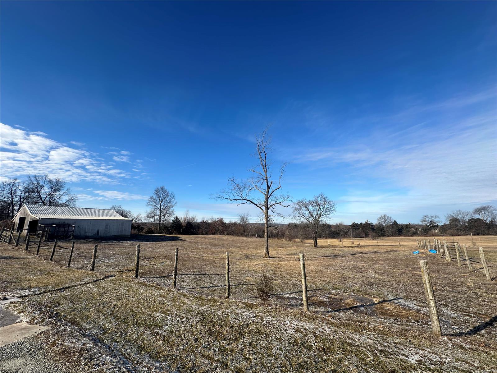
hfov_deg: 102.1
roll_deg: +0.1
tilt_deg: +11.2
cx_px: 248
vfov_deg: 85.7
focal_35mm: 14
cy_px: 186
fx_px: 201
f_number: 2.2
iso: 40
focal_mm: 2.22
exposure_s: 1/1984
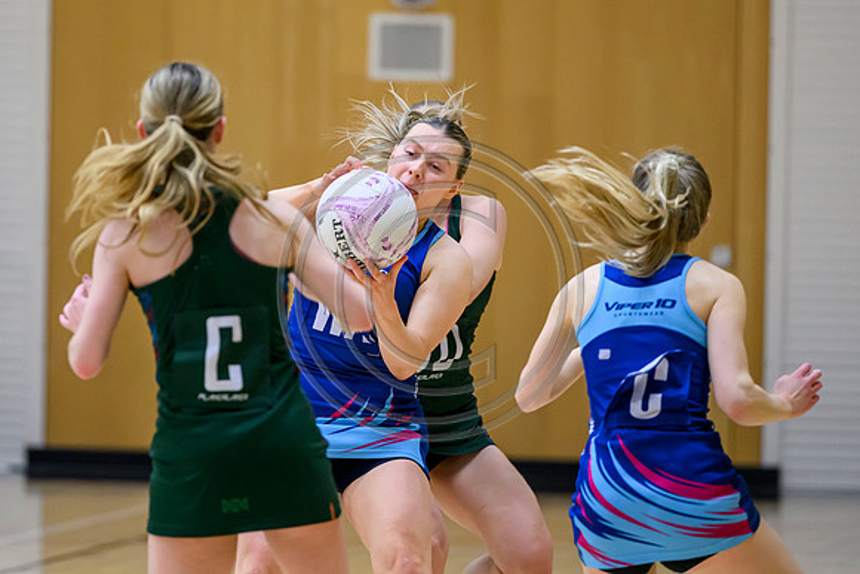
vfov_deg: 4.3
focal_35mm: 317
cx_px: 371
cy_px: 176
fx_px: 7579
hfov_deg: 6.5
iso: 3200
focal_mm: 200
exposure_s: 1/1000
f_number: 2.8
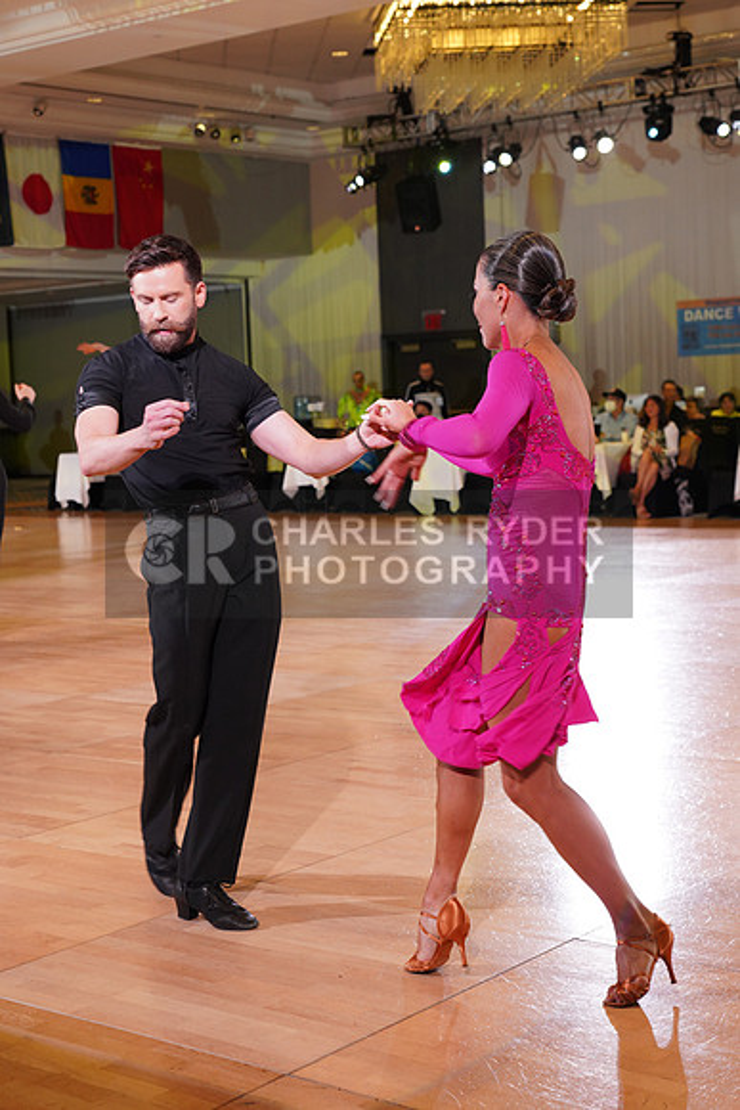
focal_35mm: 57
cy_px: 555
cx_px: 370
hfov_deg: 23.8
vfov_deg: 35.0
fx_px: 1756
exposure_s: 1/160
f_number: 5.6
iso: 1600
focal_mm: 57
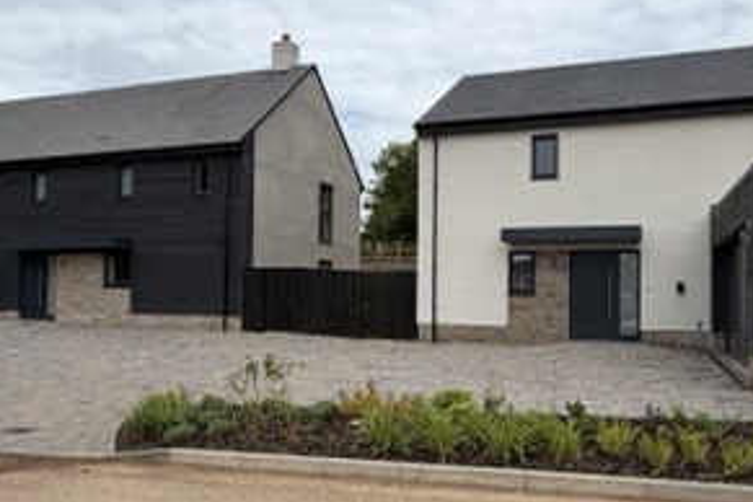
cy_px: 277
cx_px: 411
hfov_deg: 58.6
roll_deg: -1.1
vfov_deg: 41.1
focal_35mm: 32
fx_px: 669
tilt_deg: +1.7
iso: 20
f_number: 2.2
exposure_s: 1/1125
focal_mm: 2.22
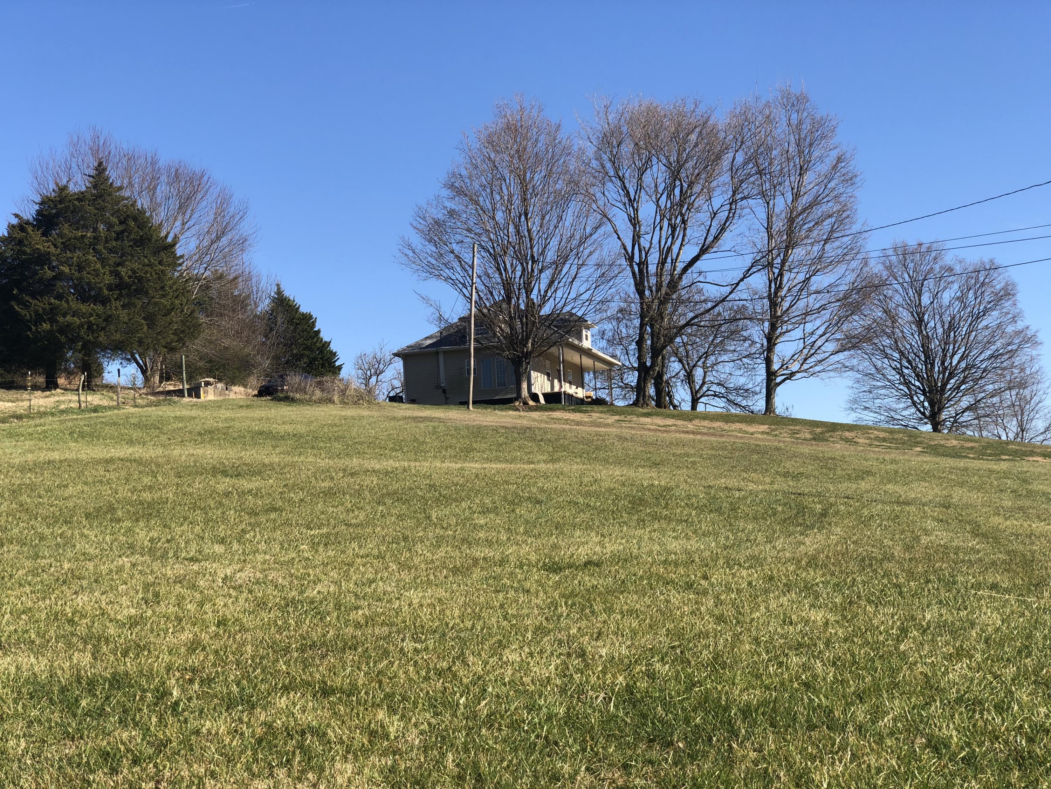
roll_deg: +4.1
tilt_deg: +5.5
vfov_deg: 28.0
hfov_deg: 36.8
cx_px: 526
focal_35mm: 52
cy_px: 394
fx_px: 1579
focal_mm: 6
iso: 16
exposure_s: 1/827
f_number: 2.4
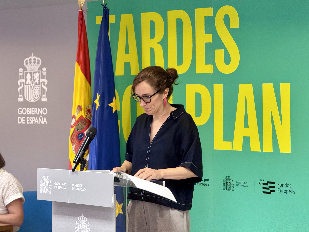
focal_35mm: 120
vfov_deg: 12.3
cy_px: 116
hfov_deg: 16.4
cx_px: 154
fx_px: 1071
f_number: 2.8
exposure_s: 1/50
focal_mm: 15.66
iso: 400
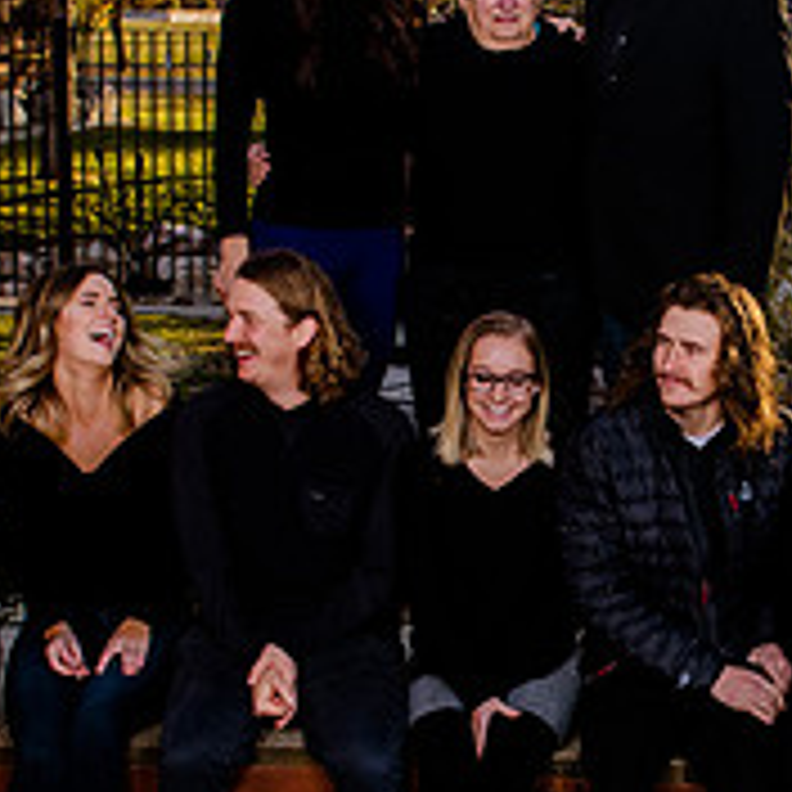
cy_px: 540
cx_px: 654
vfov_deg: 19.4
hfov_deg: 19.3
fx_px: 2304
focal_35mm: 89
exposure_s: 1/160
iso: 200
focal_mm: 24
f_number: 8
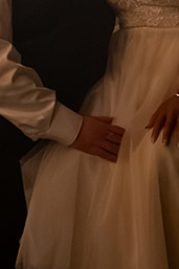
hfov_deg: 3.7
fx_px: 2785
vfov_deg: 5.5
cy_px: -109
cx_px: 188
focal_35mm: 373
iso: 12800
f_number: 3.2
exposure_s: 1/160
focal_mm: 60
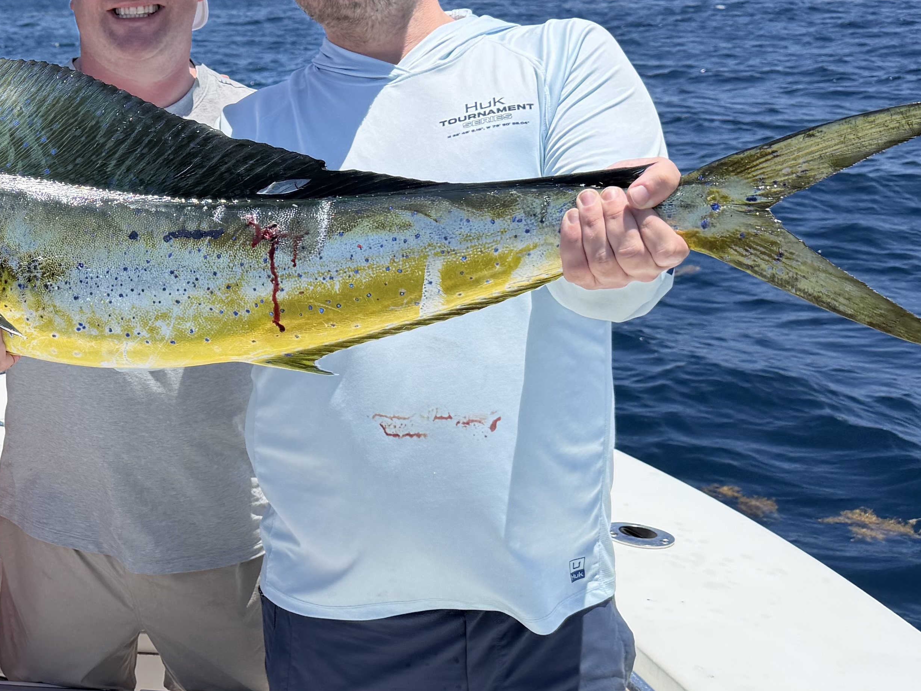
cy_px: 411
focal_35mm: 56
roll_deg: +2.8
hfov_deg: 32.3
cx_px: 54
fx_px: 1490
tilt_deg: -14.5
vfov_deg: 26.1
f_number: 1.78
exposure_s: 1/6711
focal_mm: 6.76
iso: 100
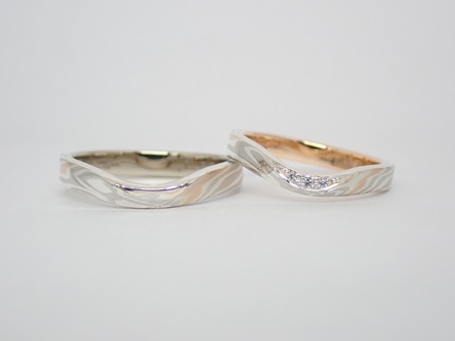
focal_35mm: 78
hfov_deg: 25.0
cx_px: 226
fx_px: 1025
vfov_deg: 18.9
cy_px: 170
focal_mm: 13.65
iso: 200
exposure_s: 1/125
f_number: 4.1
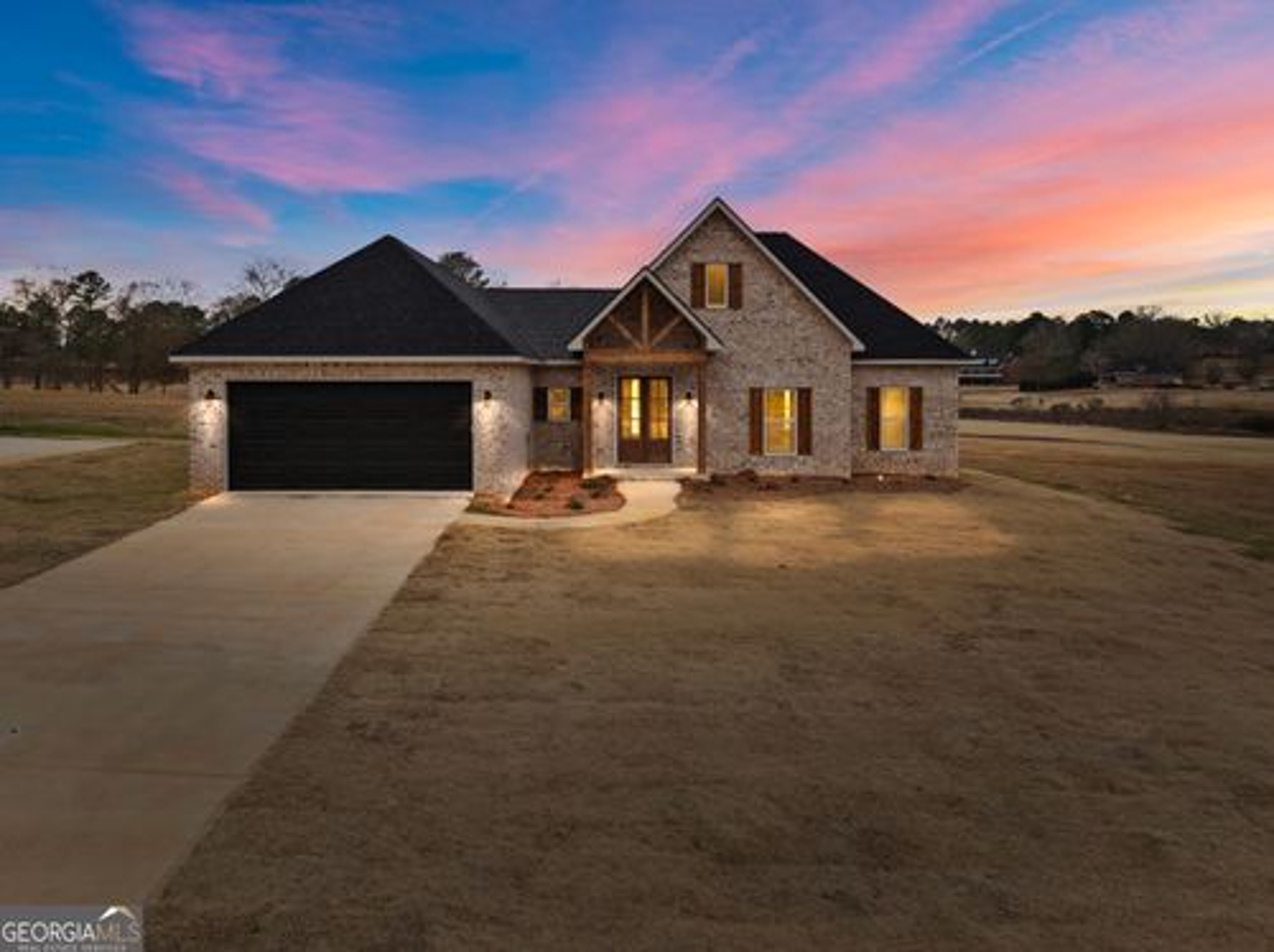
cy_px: 476
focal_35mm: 24
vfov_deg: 56.7
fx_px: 882
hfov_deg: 71.6
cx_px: 637
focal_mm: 12.29
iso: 230
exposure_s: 1/160
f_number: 2.8
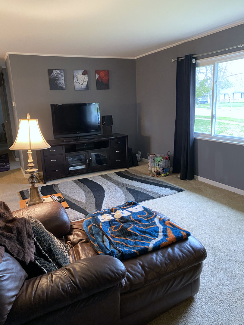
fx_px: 244
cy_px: 162
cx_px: 122
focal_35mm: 26
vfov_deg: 67.3
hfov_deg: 53.1
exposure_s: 1/40
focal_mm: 4.25
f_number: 1.8
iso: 400
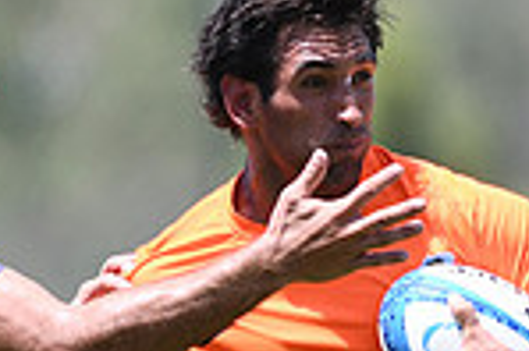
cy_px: 580
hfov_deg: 1.2
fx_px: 25657
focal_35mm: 1748
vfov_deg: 0.8
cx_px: 43
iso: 250
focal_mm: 300
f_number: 2.8
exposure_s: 1/2500
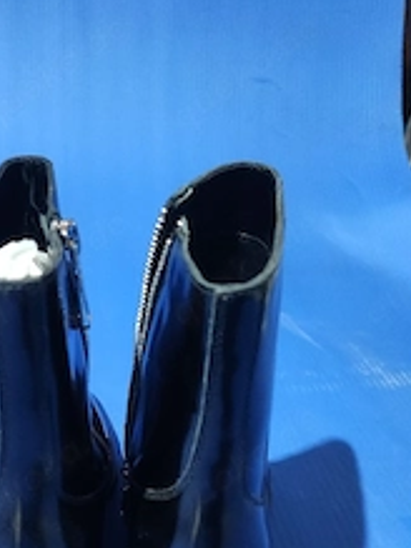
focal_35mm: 42
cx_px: 108
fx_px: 666
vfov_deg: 41.4
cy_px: 490
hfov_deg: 33.7
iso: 800
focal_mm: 5.4
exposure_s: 1/25
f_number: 1.8
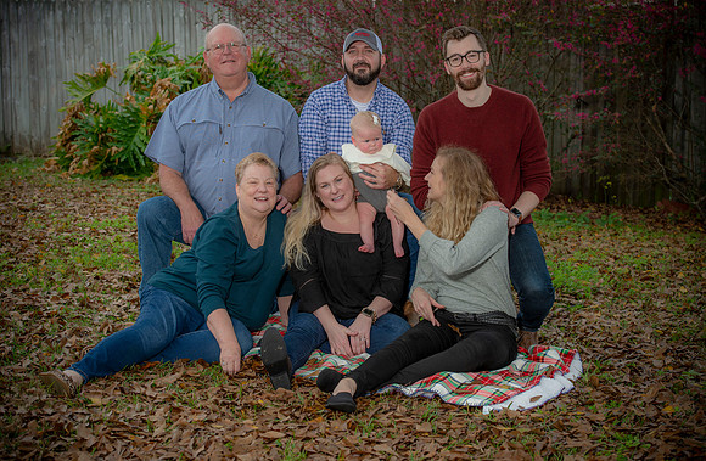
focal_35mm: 71
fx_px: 1375
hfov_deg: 28.8
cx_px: 353
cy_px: 227
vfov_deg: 19.0
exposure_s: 1/200
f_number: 5.6
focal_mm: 70
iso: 160
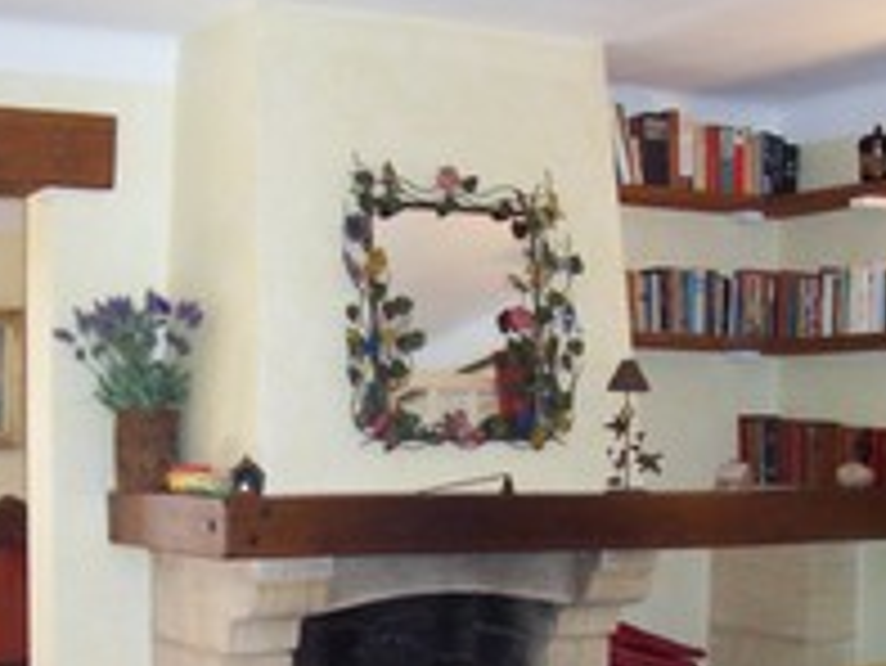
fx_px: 1767
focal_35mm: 69
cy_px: 562
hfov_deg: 28.1
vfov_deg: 21.0
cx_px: 364
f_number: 2.7
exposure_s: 1/60
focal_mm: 5.6
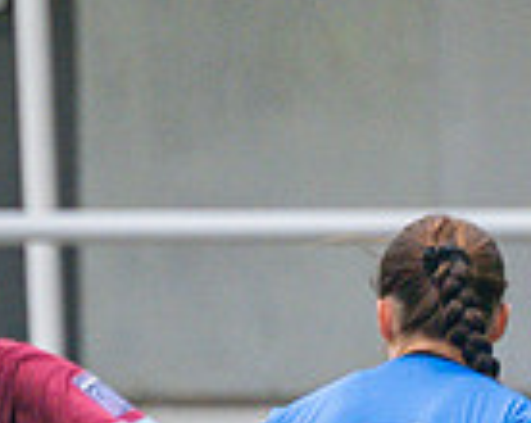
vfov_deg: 0.5
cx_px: 159
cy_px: 831
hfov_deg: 0.6
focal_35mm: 3415
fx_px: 53593
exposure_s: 1/1000
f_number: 4
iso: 450
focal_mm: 300
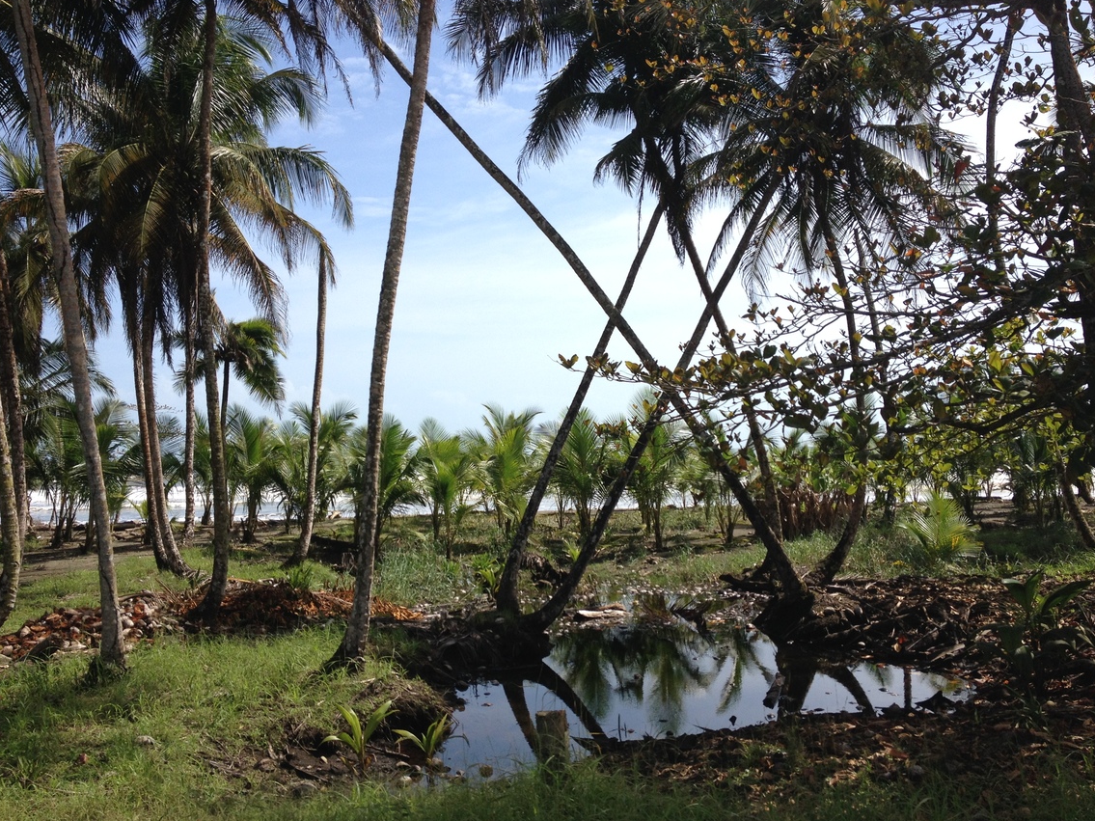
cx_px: 557
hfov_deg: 50.1
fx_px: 1170
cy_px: 420
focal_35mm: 37
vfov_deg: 38.7
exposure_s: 1/1727
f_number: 2.4
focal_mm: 4.28
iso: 50
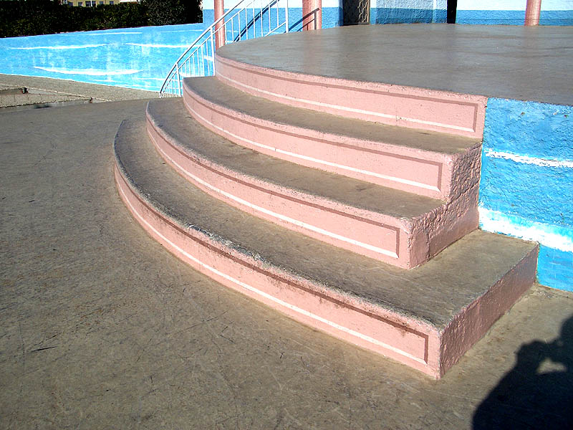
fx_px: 579
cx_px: 286
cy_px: 215
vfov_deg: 40.7
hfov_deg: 52.6
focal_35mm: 35
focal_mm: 5.8
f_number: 4.3
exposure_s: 1/1600
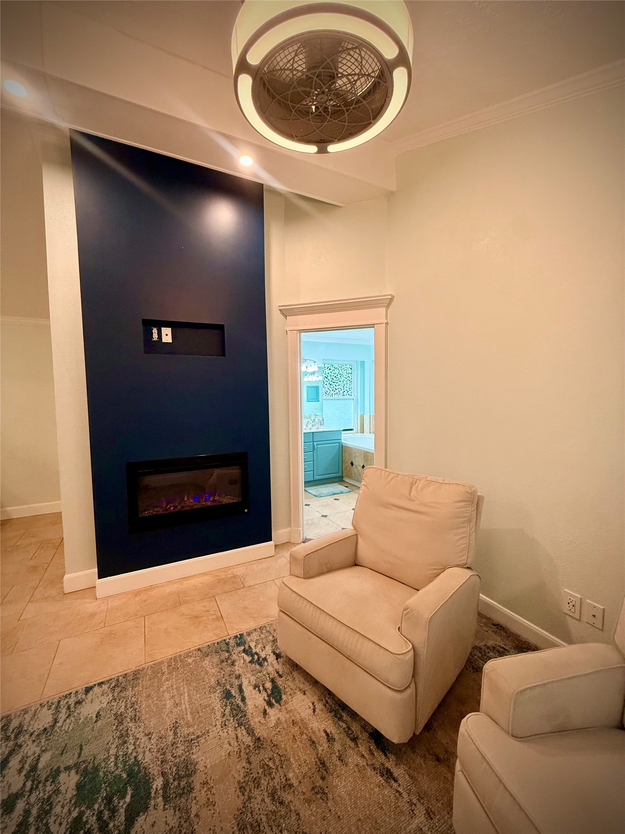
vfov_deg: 102.1
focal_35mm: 14
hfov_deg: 85.7
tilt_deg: -2.4
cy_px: 417
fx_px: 337
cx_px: 312
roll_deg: +0.5
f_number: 2.2
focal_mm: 2.22
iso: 320
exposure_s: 1/120
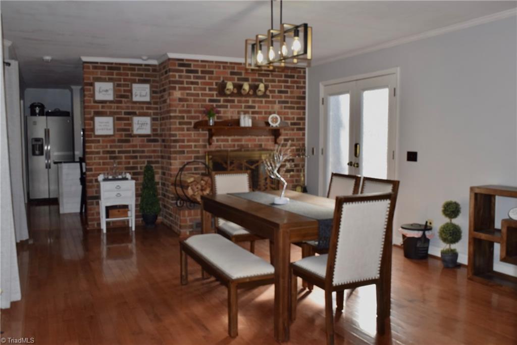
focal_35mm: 32
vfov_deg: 41.7
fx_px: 452
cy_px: 172
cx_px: 258
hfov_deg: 59.5
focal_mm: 21
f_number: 8
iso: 360
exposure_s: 1/60
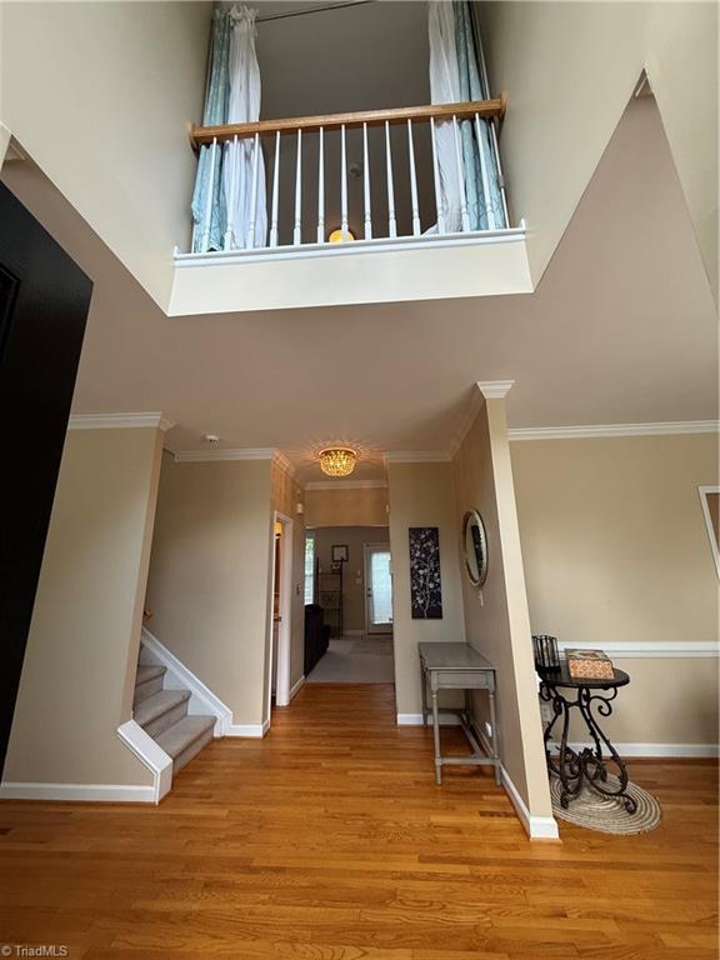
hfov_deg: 85.7
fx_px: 388
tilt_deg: +14.3
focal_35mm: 14
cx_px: 360
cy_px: 480
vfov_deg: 102.1
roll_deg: +0.5
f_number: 2.2
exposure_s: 1/120
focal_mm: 2.22
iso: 160
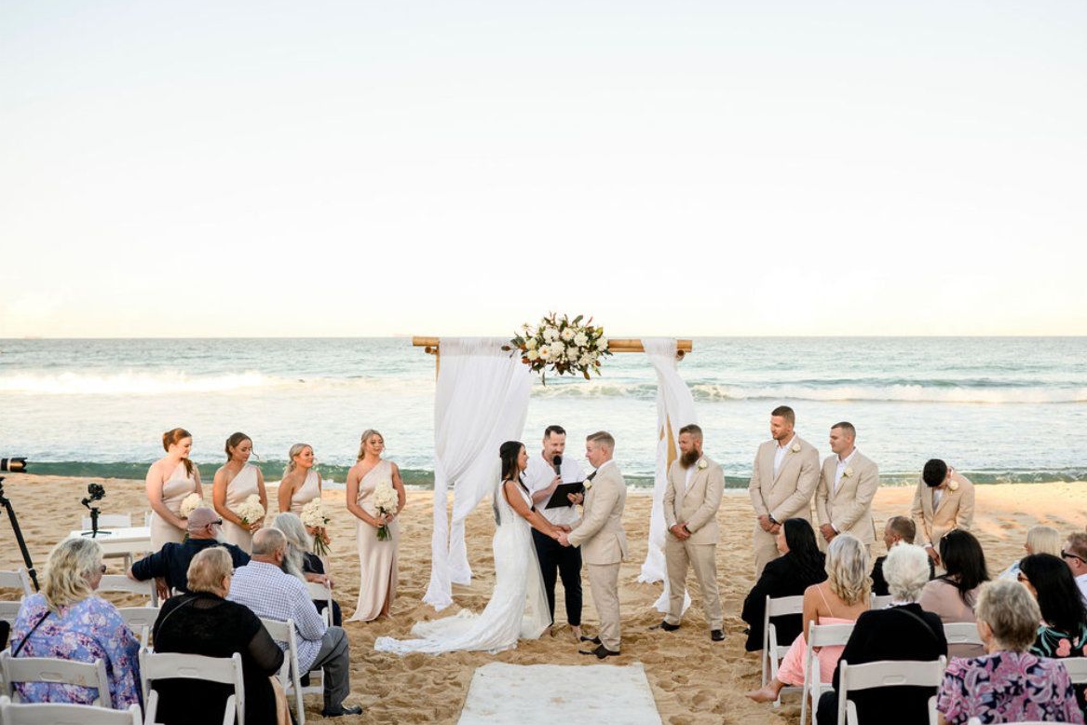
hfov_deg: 53.1
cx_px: 558
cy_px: 355
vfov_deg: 36.9
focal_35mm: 36
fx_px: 1087
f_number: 3.2
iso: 80
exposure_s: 1/320
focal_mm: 35
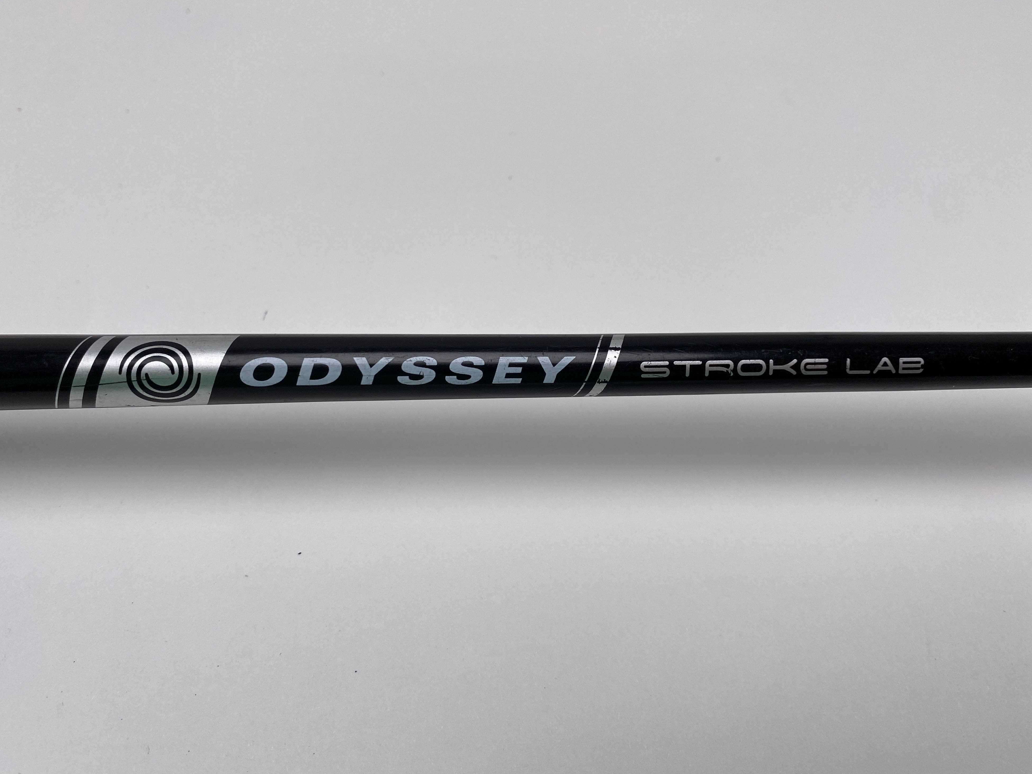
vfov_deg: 51.4
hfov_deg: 65.3
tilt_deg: -59.1
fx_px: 805
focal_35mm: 27
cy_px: 382
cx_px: 509
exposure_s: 1/495
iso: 32
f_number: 1.8
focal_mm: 4.25
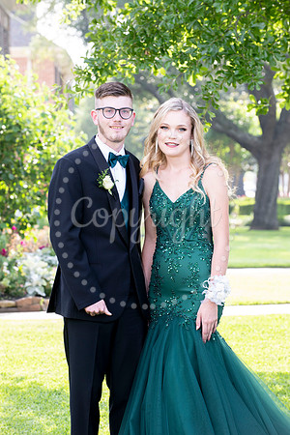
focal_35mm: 140
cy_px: 218
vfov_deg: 14.7
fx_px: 1692
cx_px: 145
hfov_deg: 9.8
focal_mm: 140
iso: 250
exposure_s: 1/60
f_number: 7.1
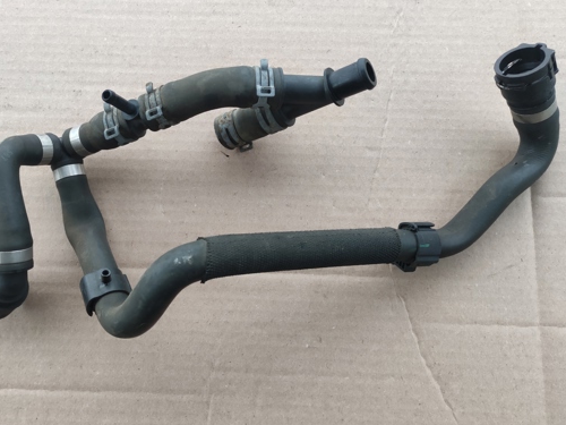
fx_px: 523
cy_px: 195
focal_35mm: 32
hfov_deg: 56.6
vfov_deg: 44.1
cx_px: 242
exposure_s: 1/120
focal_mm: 5.43
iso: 378
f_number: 1.89
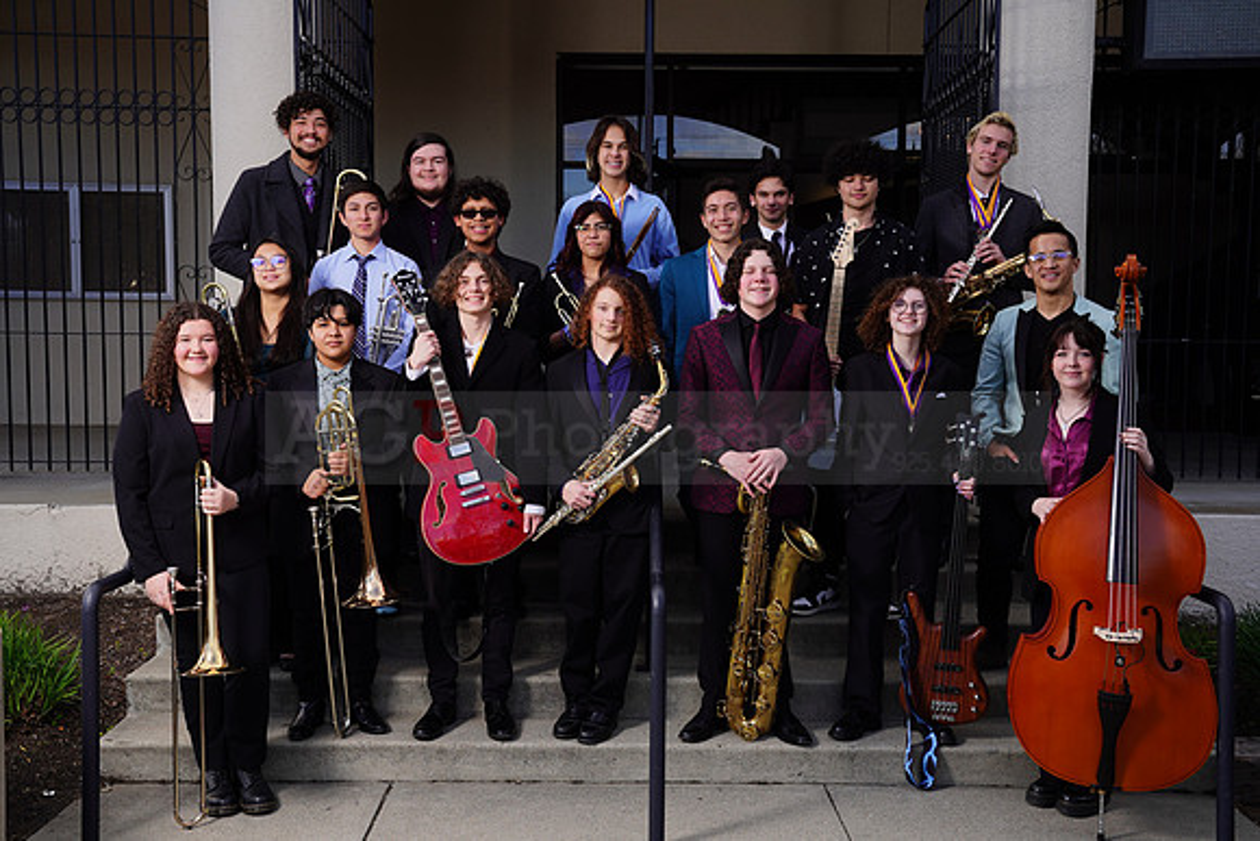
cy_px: 420
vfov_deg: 36.0
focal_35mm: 37
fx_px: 1295
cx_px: 630
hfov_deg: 51.9
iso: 100
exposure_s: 1/200
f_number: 6.3
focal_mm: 37
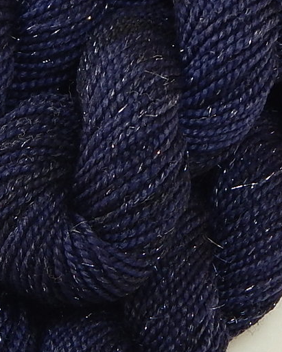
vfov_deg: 12.3
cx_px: -8
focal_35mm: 157
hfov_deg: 9.8
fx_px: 1636
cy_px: 134
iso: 125
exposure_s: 1/15
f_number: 3.6
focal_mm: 7.7
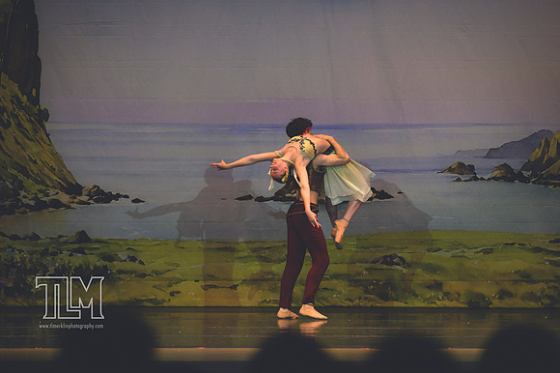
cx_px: 280
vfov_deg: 6.3
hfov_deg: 9.5
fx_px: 3374
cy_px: 186
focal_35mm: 217
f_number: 2.8
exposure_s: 1/500
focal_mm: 145
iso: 800
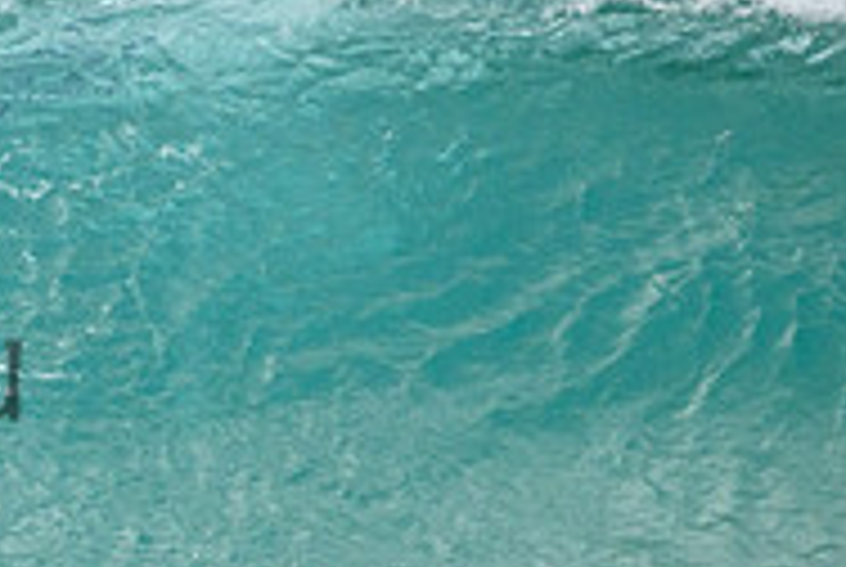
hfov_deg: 0.8
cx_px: -454
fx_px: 58041
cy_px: 317
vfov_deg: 0.6
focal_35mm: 2466
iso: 1800
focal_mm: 800
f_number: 11
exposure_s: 1/3200
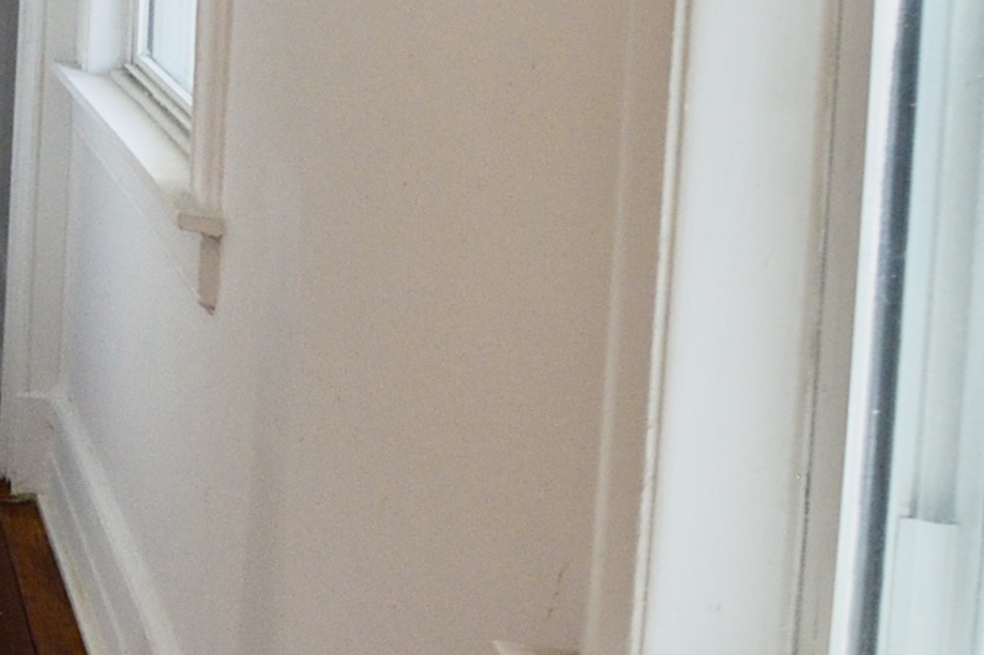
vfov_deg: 18.9
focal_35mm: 67
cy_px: -183
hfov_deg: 17.0
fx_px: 1830
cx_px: -1176
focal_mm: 10
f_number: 9
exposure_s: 1/100
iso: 400
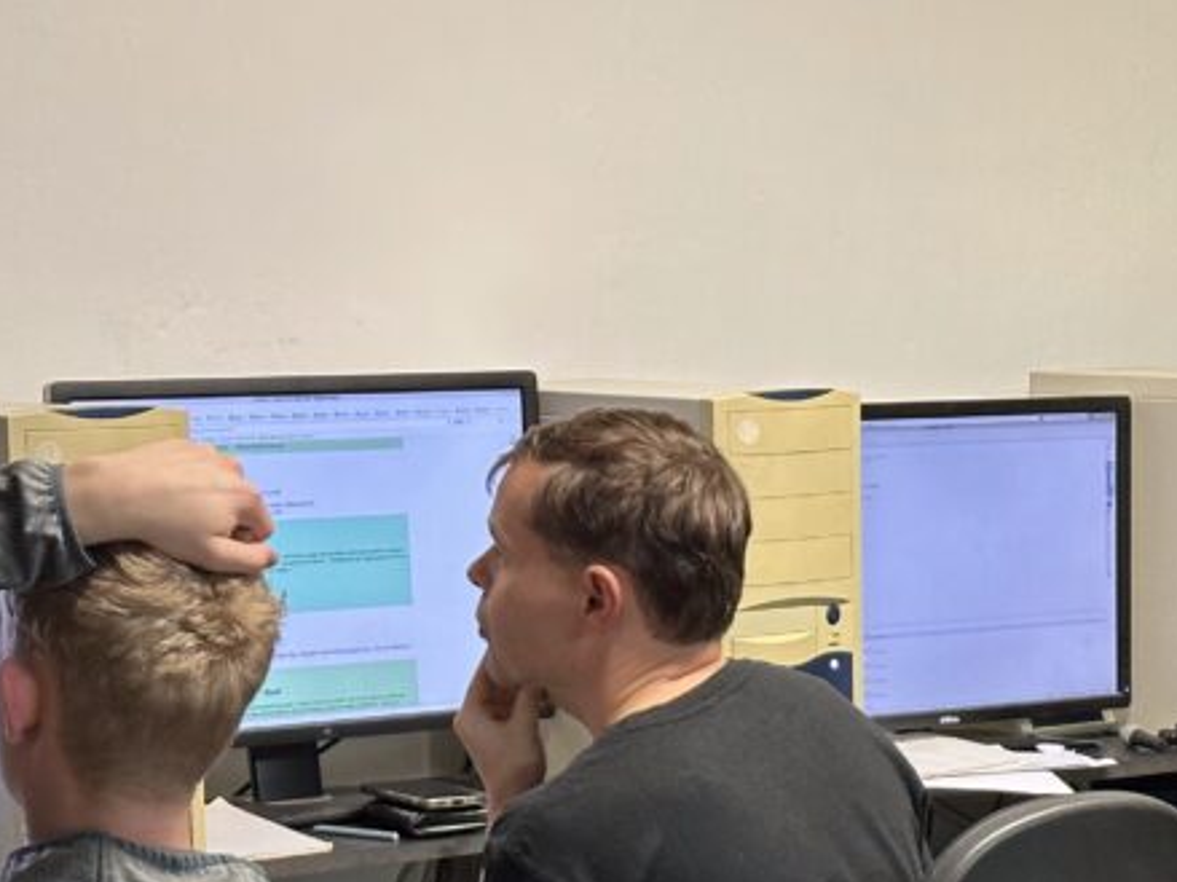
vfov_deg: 13.1
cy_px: 853
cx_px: 764
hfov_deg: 17.5
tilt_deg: -9.4
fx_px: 3807
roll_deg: +0.7
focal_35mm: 112
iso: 200
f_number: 1.78
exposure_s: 1/50
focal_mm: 6.86
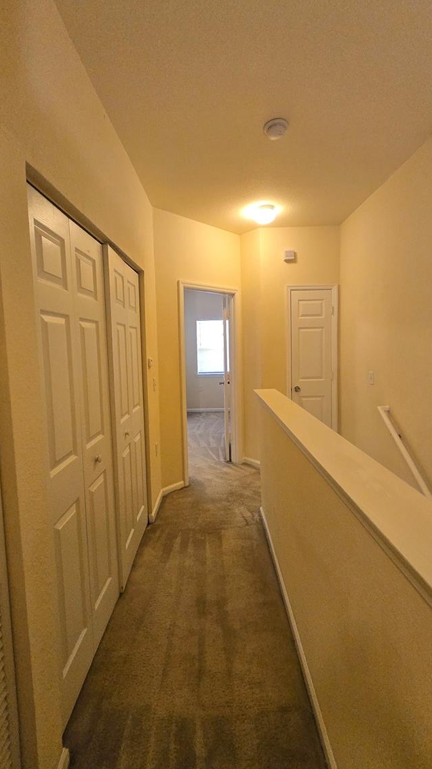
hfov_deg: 70.5
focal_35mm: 15
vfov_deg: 102.9
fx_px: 306
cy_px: 365
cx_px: 212
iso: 250
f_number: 2.2
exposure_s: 1/60
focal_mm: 1.7
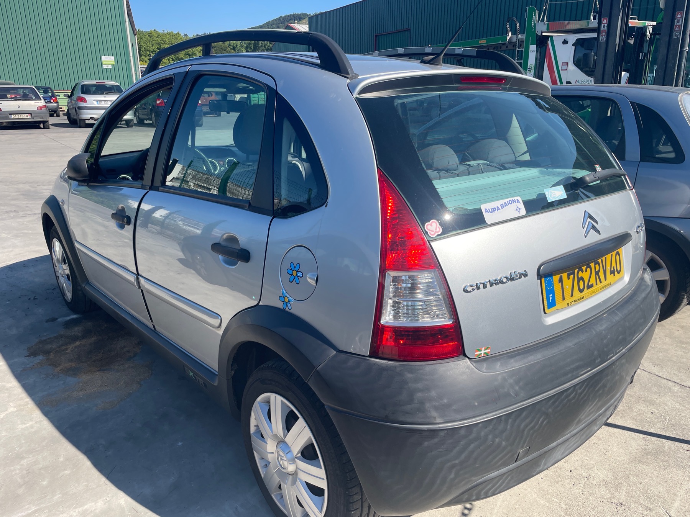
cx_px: 345
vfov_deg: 53.1
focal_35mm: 26
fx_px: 518
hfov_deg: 67.3
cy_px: 258
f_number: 1.6
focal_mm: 4.2
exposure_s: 1/2257
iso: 32
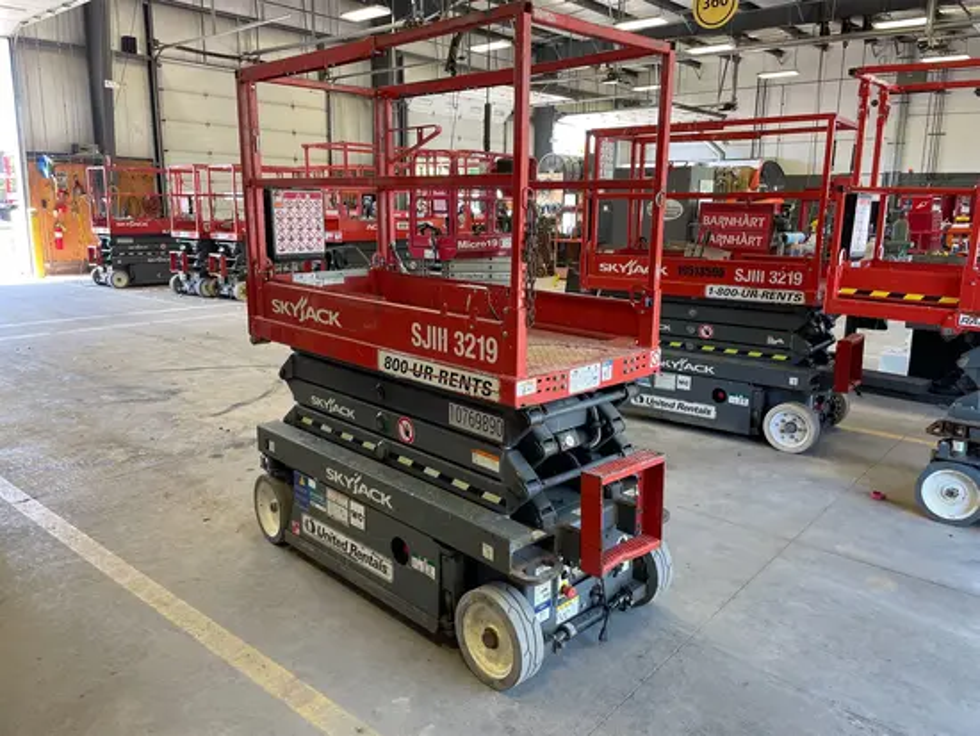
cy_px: 368
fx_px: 736
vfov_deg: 53.1
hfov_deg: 67.3
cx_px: 490
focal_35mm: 26
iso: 80
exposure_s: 1/121
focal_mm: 4.2
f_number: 1.6
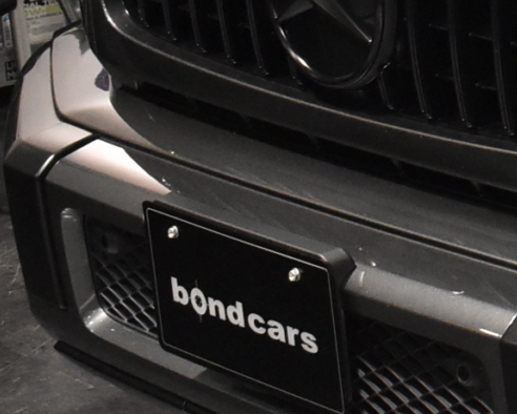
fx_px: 2578
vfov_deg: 9.0
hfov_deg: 10.2
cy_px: -117
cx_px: 1162
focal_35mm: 168
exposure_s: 1/40
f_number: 8
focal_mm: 23
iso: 2800
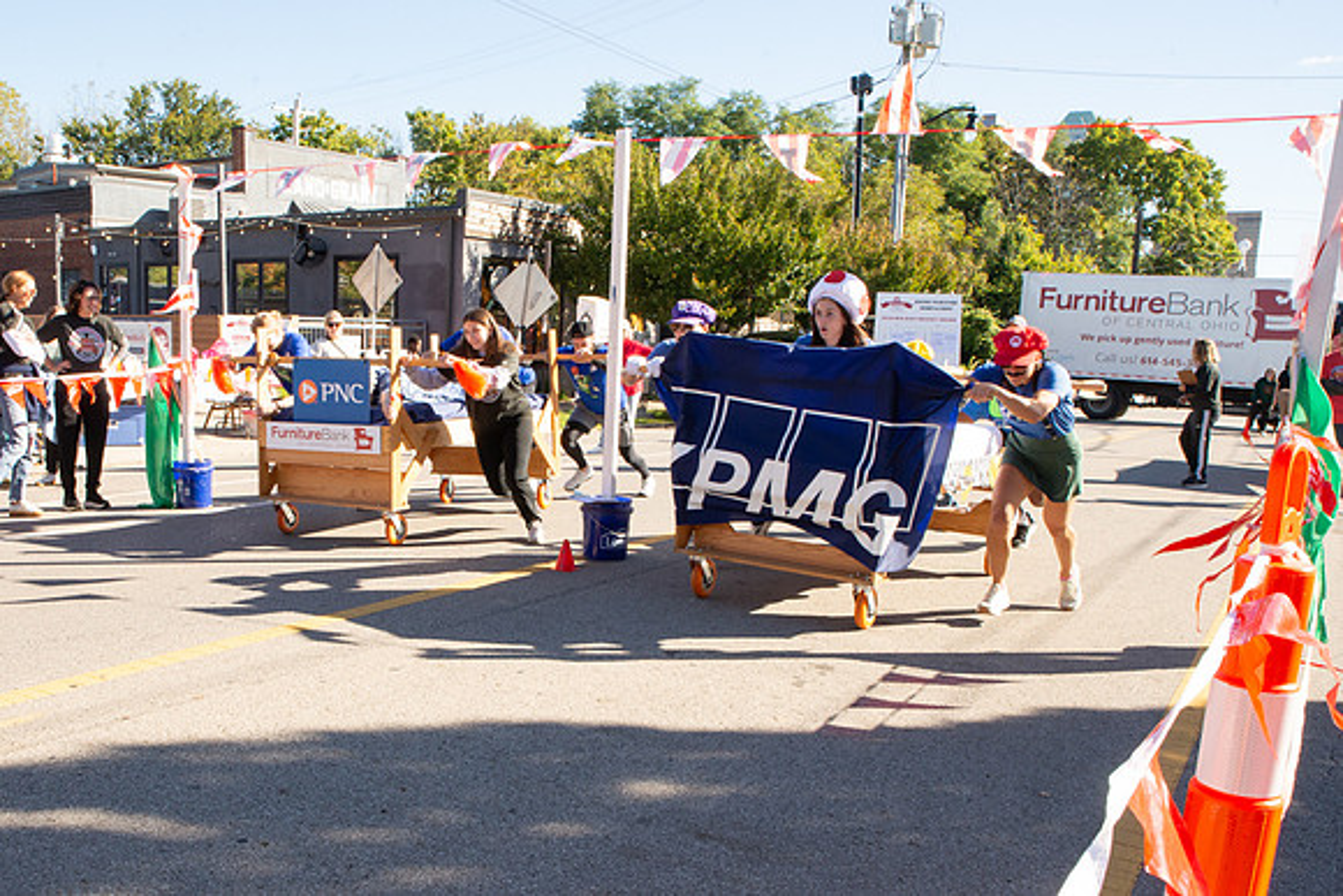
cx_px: 503
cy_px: 566
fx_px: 1206
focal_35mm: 32
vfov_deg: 40.5
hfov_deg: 57.5
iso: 800
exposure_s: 1/160
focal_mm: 24
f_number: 16
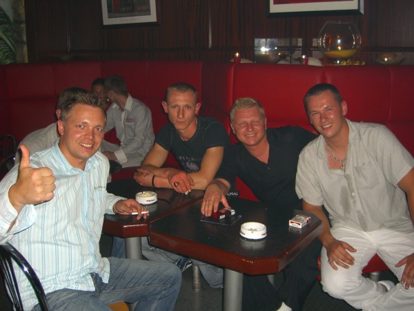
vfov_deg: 37.7
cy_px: 156
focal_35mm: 38
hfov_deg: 49.0
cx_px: 207
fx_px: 454
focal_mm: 7.9
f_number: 2.8
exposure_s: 1/60
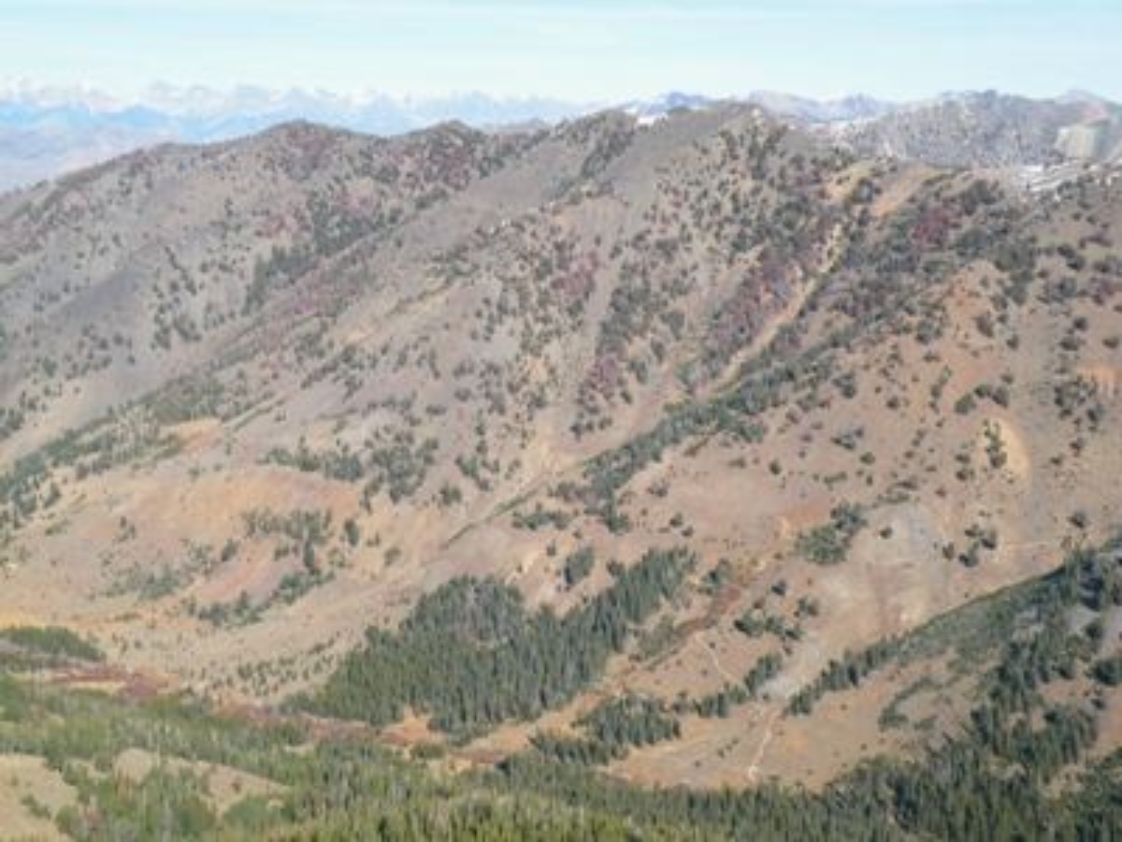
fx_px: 1815
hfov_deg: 34.3
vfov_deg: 26.1
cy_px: 421
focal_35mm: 56
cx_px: 561
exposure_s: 1/214
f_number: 6.3
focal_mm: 9.8
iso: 64
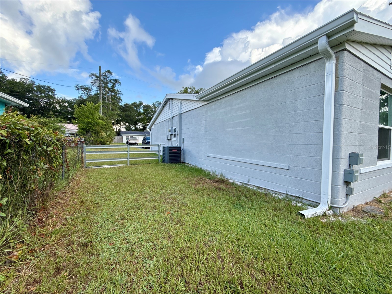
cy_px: 147
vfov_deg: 85.7
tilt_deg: -1.1
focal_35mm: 14
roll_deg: -0.9
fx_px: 159
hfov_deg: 102.1
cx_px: 196
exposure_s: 1/527
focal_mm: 2.22
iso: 64
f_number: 2.2
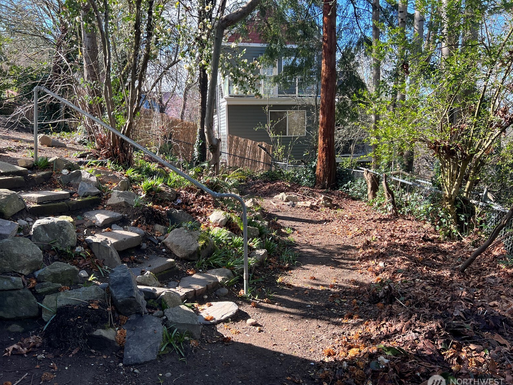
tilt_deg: -8.4
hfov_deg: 65.3
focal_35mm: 27
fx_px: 400
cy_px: 197
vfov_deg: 51.4
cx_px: 248
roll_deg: +0.8
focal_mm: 5.7
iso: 50
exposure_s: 1/482
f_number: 1.5
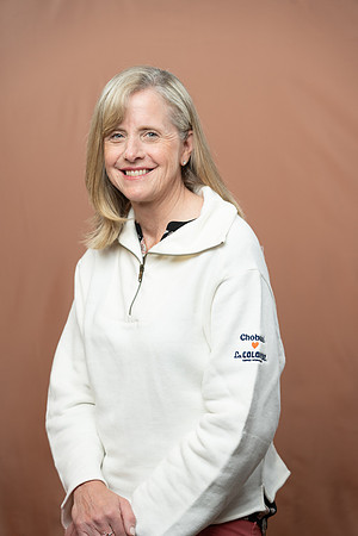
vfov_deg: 23.6
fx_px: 1283
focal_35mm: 86
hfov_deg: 15.9
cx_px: 179
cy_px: 268
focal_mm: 86
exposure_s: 1/160
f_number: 4
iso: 320
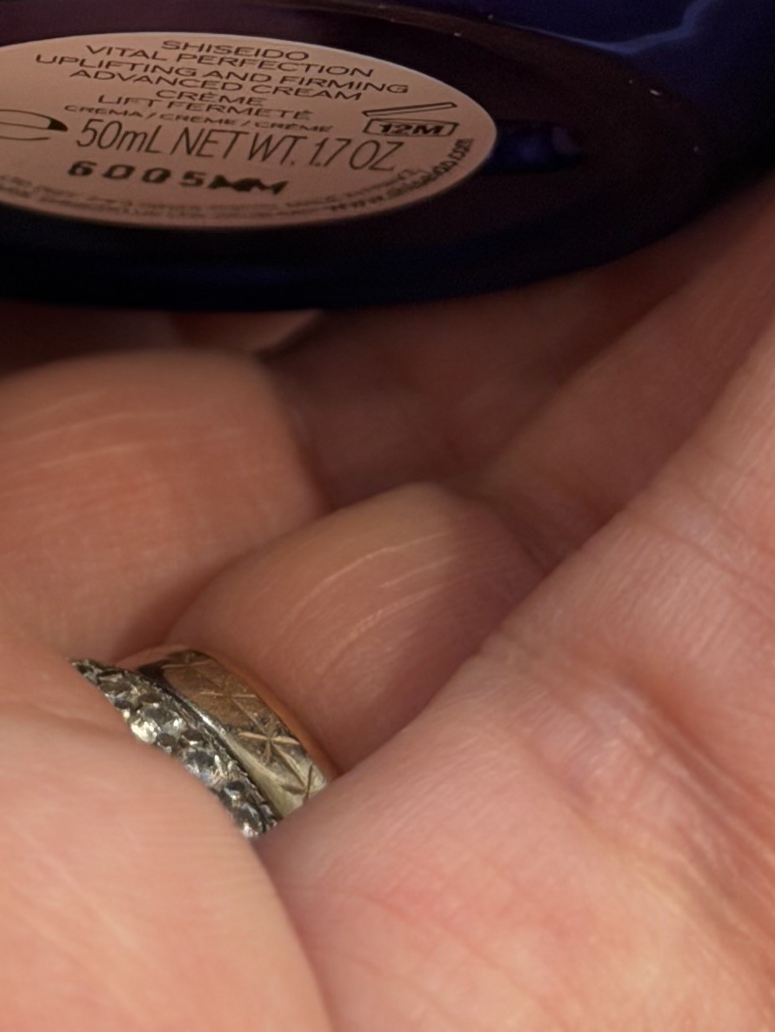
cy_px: -240
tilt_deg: -28.0
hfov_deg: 9.1
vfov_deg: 11.8
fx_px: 4863
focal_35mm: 163
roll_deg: -22.0
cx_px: 164
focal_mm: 6.76
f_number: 1.78
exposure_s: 1/60
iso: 200
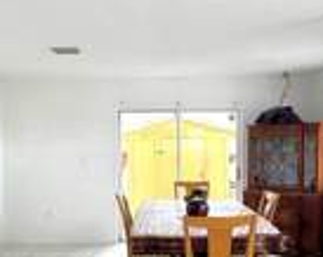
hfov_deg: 38.8
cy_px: 167
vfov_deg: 31.2
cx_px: 170
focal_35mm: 48
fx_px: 458
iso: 64
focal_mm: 2.22
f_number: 2.2
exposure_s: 1/120
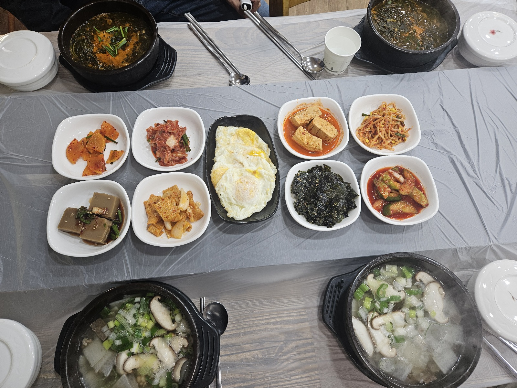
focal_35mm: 23
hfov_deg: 73.9
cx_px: 258
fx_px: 344
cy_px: 194
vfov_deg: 58.9
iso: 64
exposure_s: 1/120
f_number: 1.8
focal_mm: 5.4
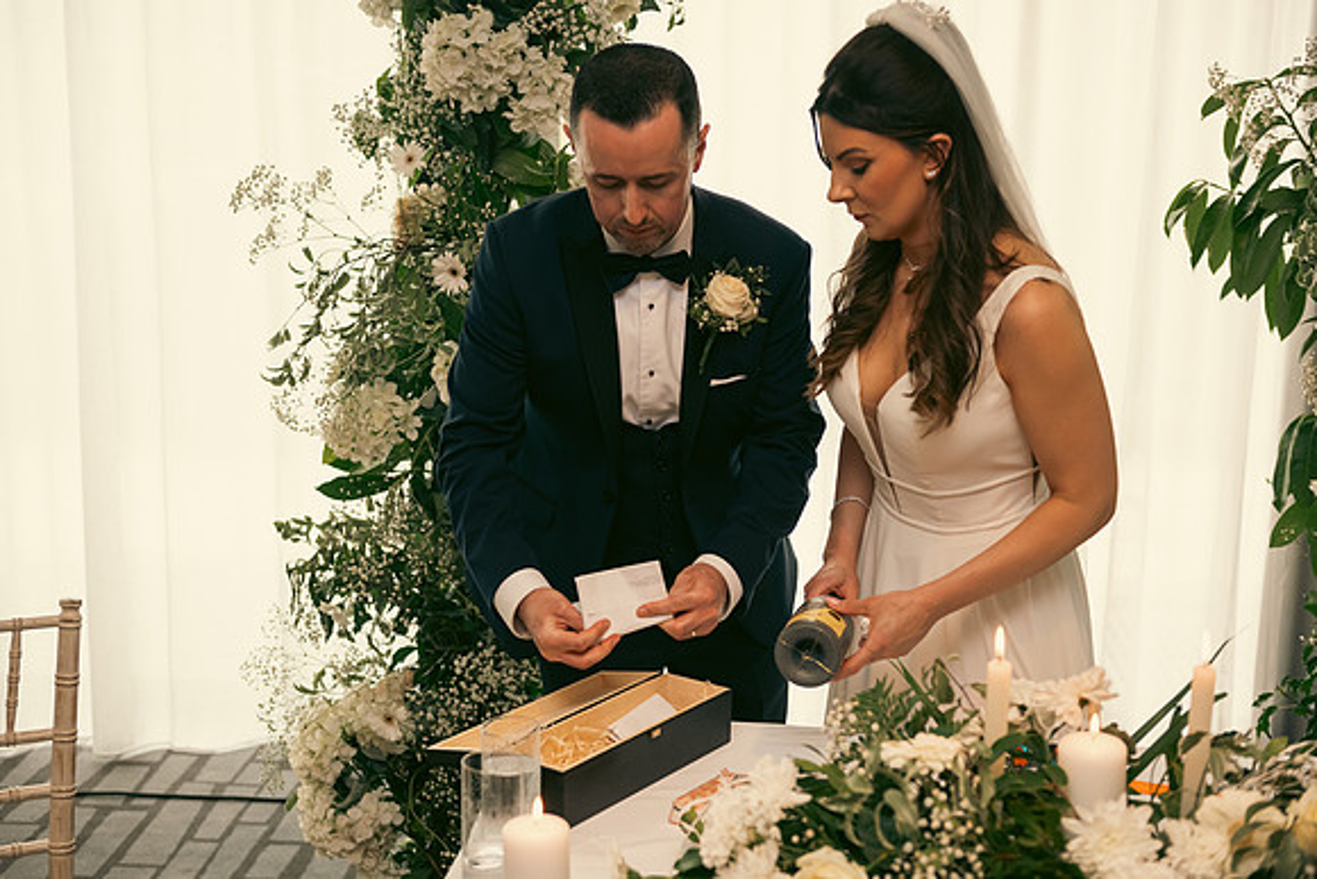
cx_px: 658
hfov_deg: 39.6
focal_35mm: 50
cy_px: 440
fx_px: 1830
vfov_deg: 27.0
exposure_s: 1/160
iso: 640
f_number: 3.5
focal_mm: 50
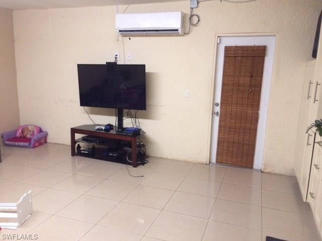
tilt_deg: -10.9
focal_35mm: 29
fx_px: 270
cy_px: 120
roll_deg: -0.8
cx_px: 161
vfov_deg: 48.2
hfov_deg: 61.7
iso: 200
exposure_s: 1/30
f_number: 2.2
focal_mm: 4.15
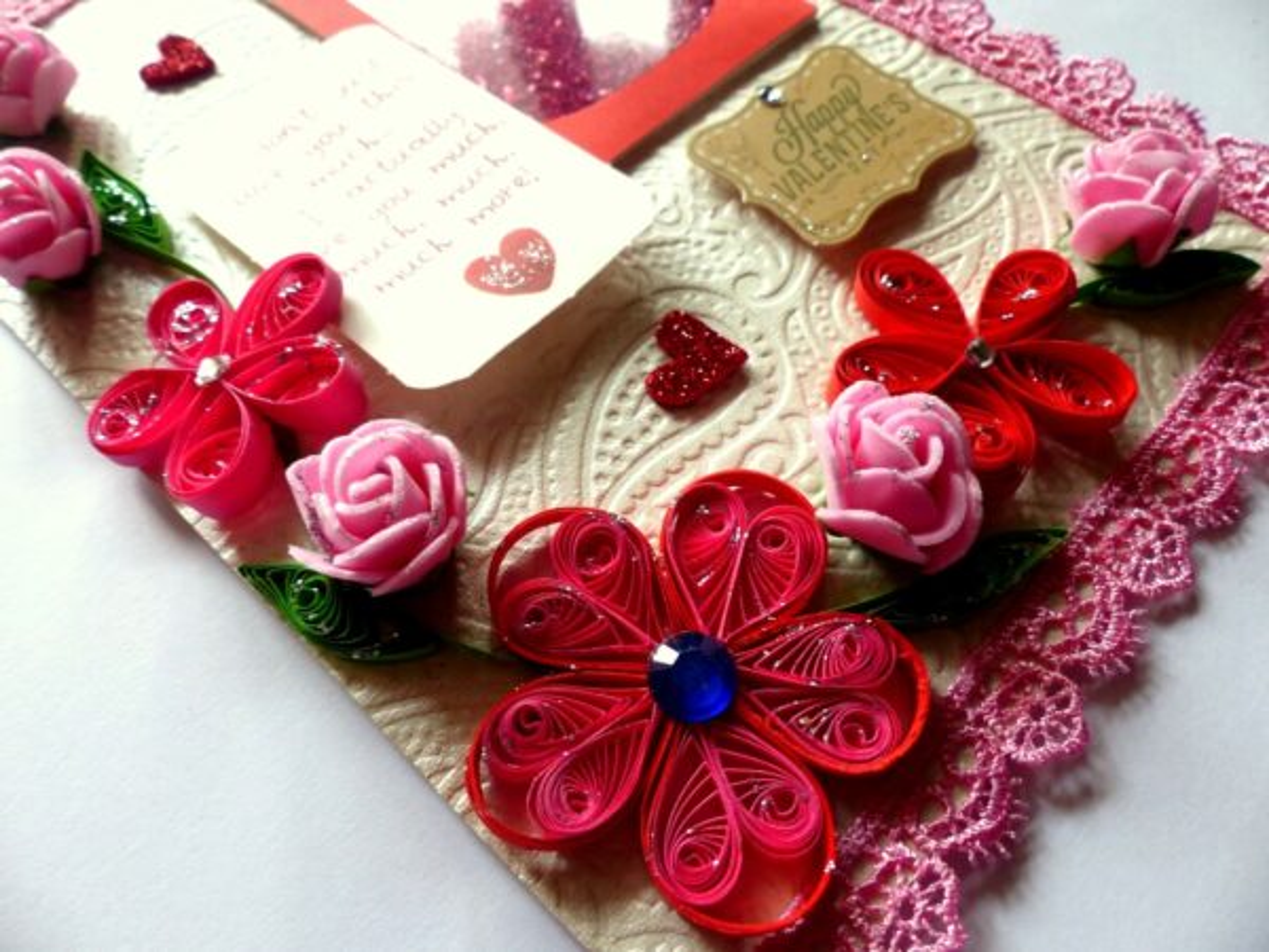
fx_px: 916
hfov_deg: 69.4
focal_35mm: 25
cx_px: 634
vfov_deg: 54.9
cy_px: 476
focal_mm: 4.5
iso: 100
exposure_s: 1/60
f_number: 2.8
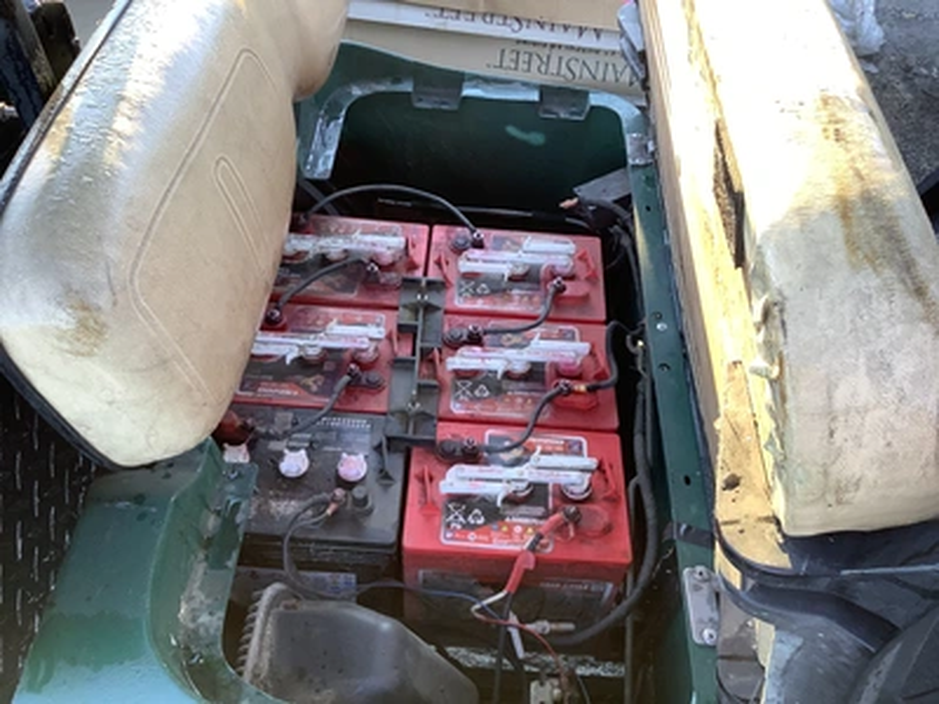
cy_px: 352
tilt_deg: -49.8
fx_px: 841
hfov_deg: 58.4
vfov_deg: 45.4
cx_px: 470
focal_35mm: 31
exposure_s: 1/60
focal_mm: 3.3
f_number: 2.4
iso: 64
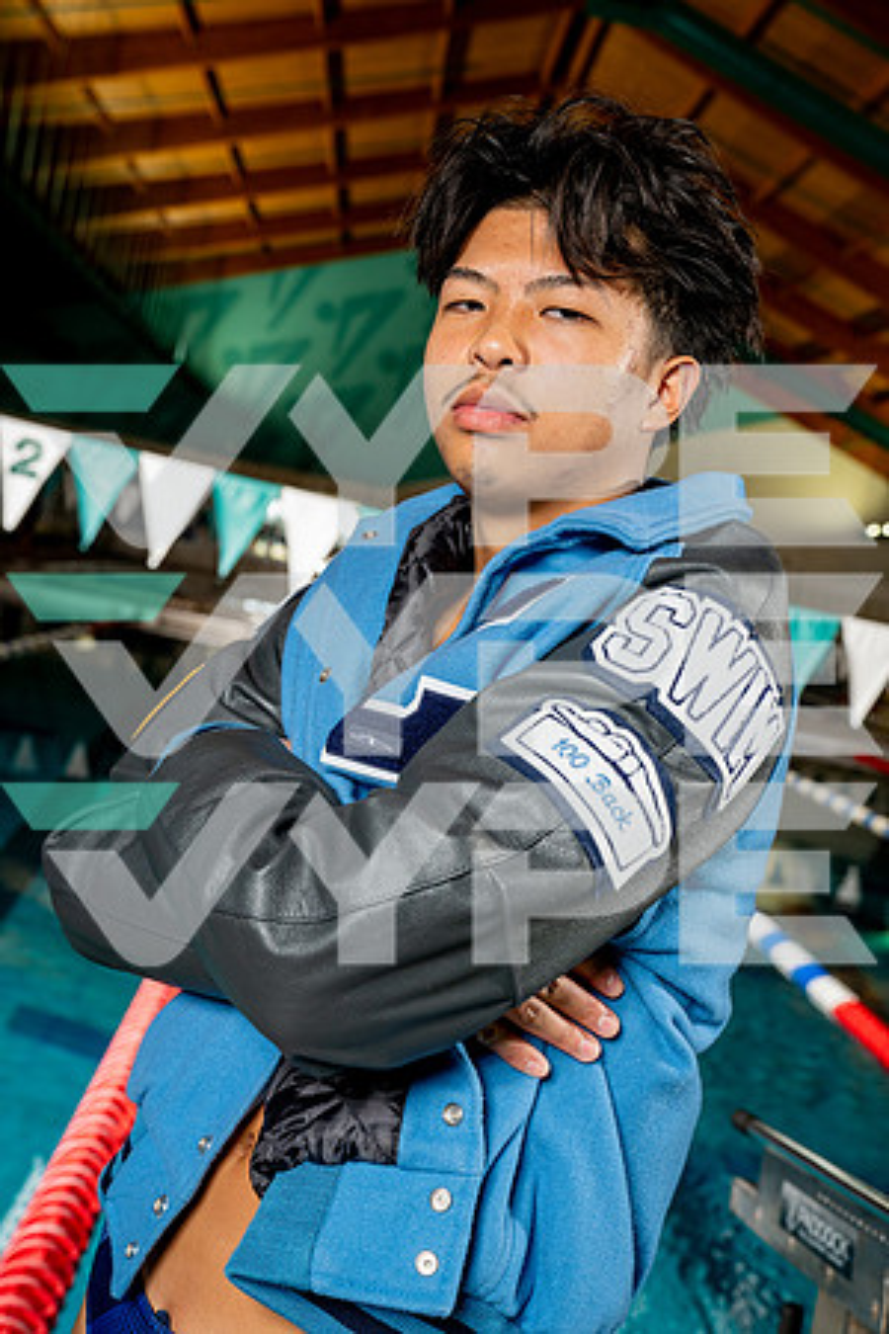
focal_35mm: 45
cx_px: 444
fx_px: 1667
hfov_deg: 29.9
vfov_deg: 43.6
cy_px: 667
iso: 640
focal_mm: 45
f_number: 5.6
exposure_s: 1/250
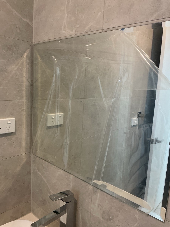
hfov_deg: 48.2
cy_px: 114
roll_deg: -2.1
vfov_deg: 61.7
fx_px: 190
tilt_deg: -7.7
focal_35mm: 29
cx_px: 85
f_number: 1.8
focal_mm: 3
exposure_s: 1/60
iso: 100
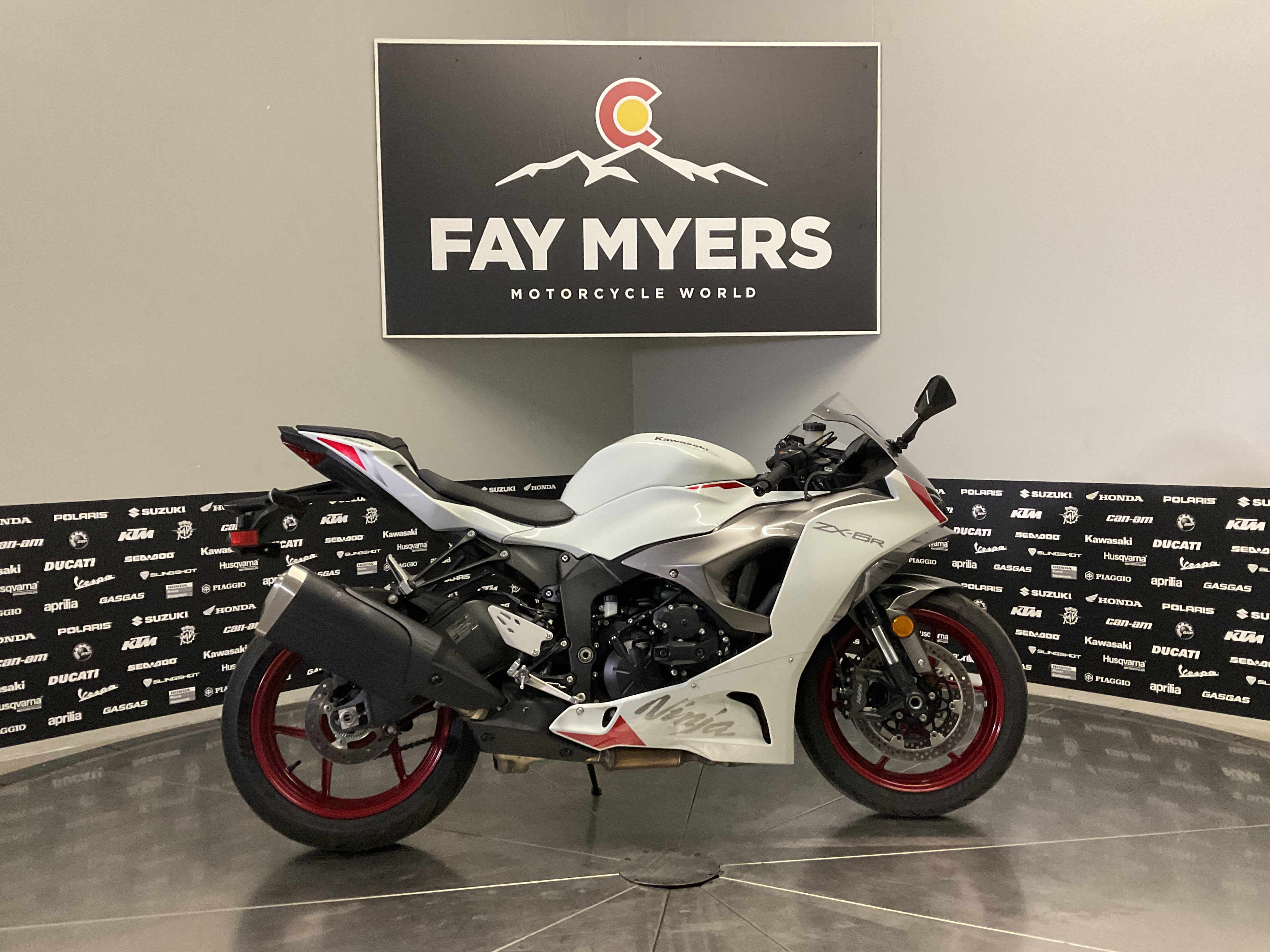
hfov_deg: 60.0
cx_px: 641
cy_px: 473
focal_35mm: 30
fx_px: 1101
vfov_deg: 46.8
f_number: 1.8
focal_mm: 3
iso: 200
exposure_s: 1/60
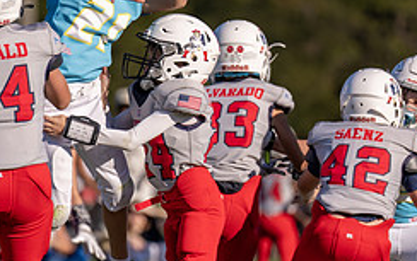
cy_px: 105
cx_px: 122
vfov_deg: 2.1
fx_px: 7189
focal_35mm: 632
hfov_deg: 3.3
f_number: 2.8
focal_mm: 200
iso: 100
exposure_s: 1/2500
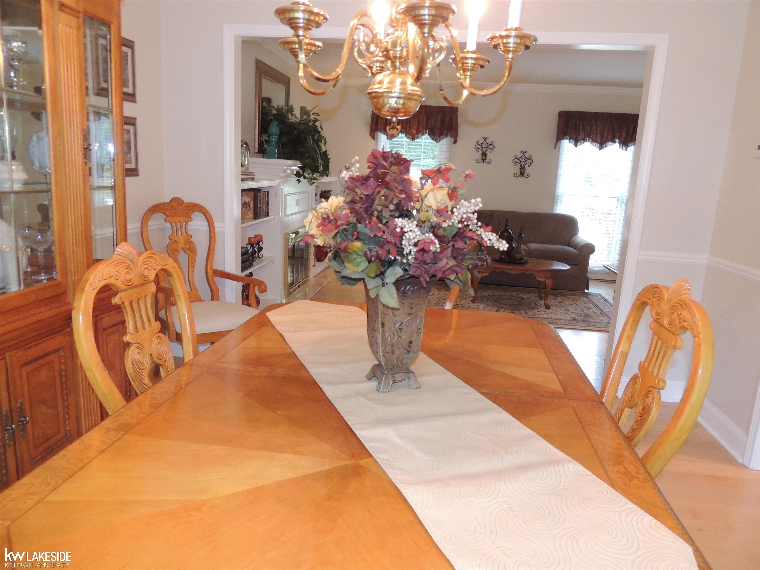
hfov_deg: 71.6
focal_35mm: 24
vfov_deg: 56.8
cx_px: 380
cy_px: 285
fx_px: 527
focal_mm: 4.3
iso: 400
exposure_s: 1/40
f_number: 3
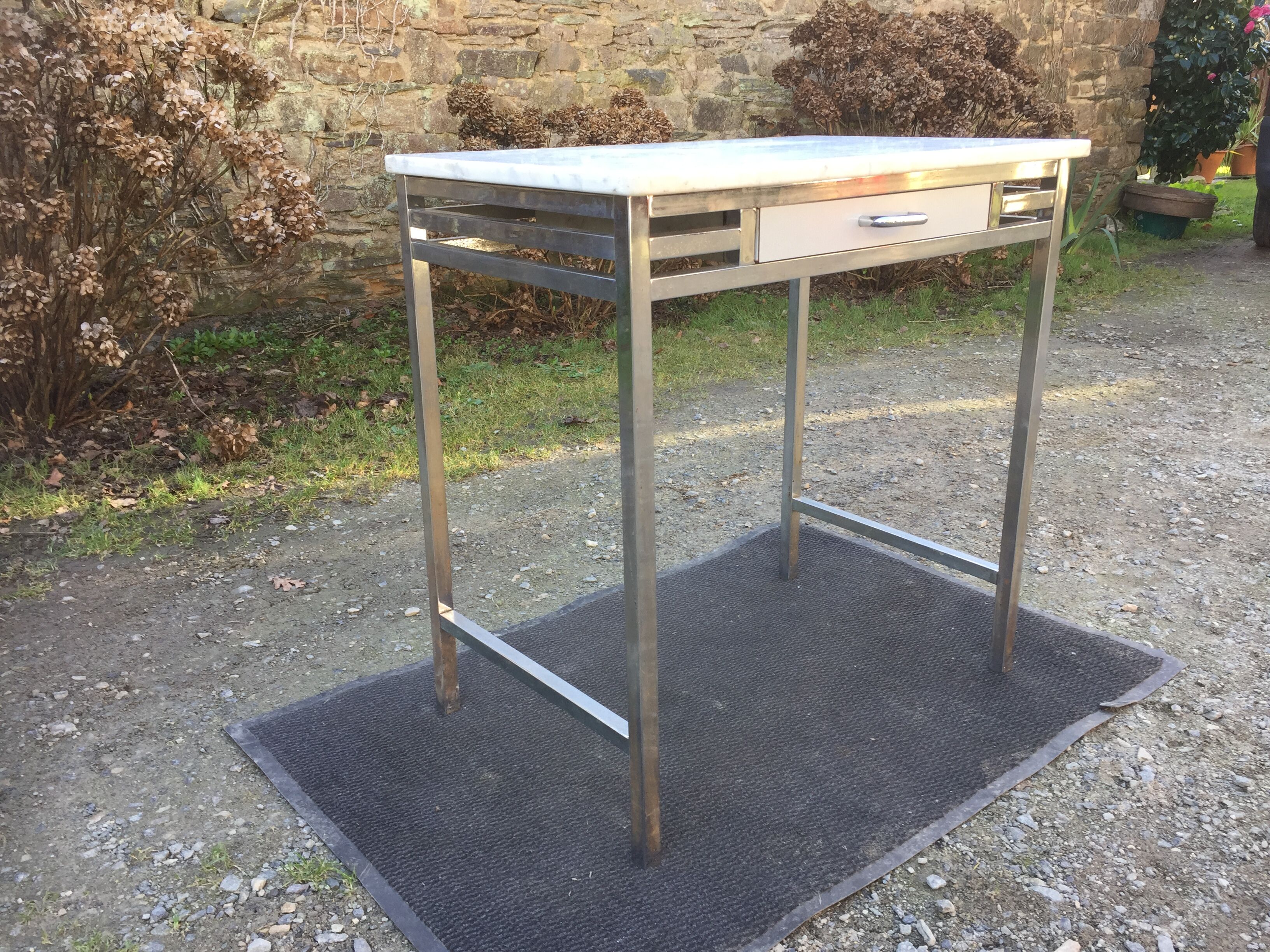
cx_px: 635
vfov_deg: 48.2
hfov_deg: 61.7
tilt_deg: -19.1
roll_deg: -0.3
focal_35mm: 29
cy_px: 476
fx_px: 1064
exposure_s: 1/100
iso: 32
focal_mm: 4.15
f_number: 2.2
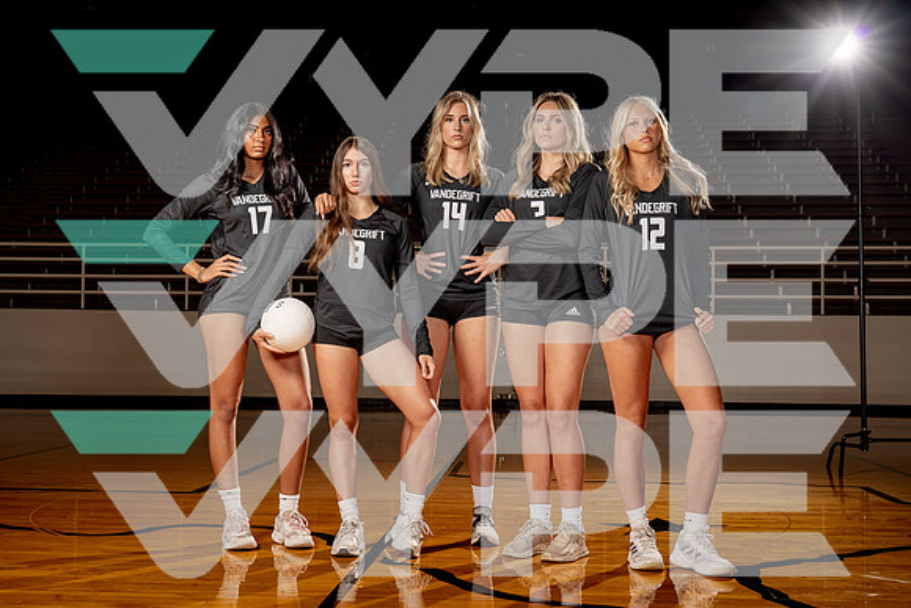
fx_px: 1215
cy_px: 304
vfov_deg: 28.1
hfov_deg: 41.1
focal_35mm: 48
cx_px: 456
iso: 100
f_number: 8
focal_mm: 48
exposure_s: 1/250
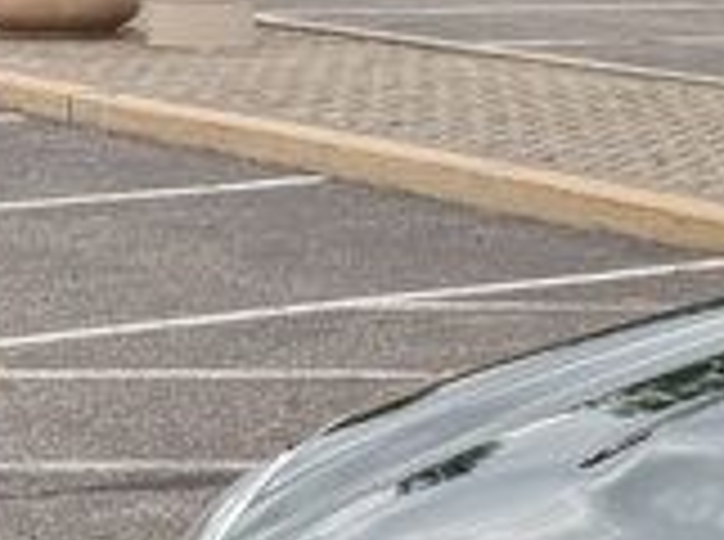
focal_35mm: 153
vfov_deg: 9.5
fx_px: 3193
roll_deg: -1.6
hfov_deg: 10.8
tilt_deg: -14.4
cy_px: 626
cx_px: 1808
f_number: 1.78
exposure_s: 1/888
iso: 80
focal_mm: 6.76
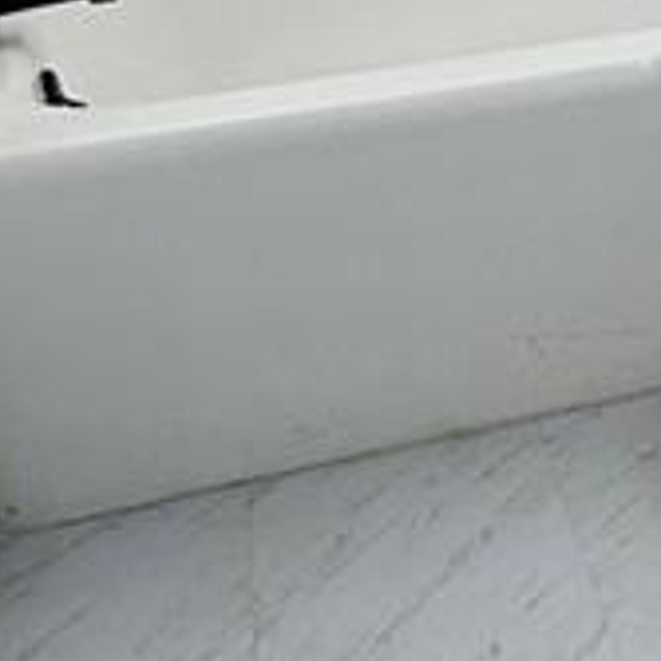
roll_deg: +1.6
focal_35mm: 89
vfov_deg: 18.1
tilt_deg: -9.3
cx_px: 1053
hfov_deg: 17.2
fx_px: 1923
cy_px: -226
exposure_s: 1/120
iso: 80
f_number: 2.2
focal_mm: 2.22
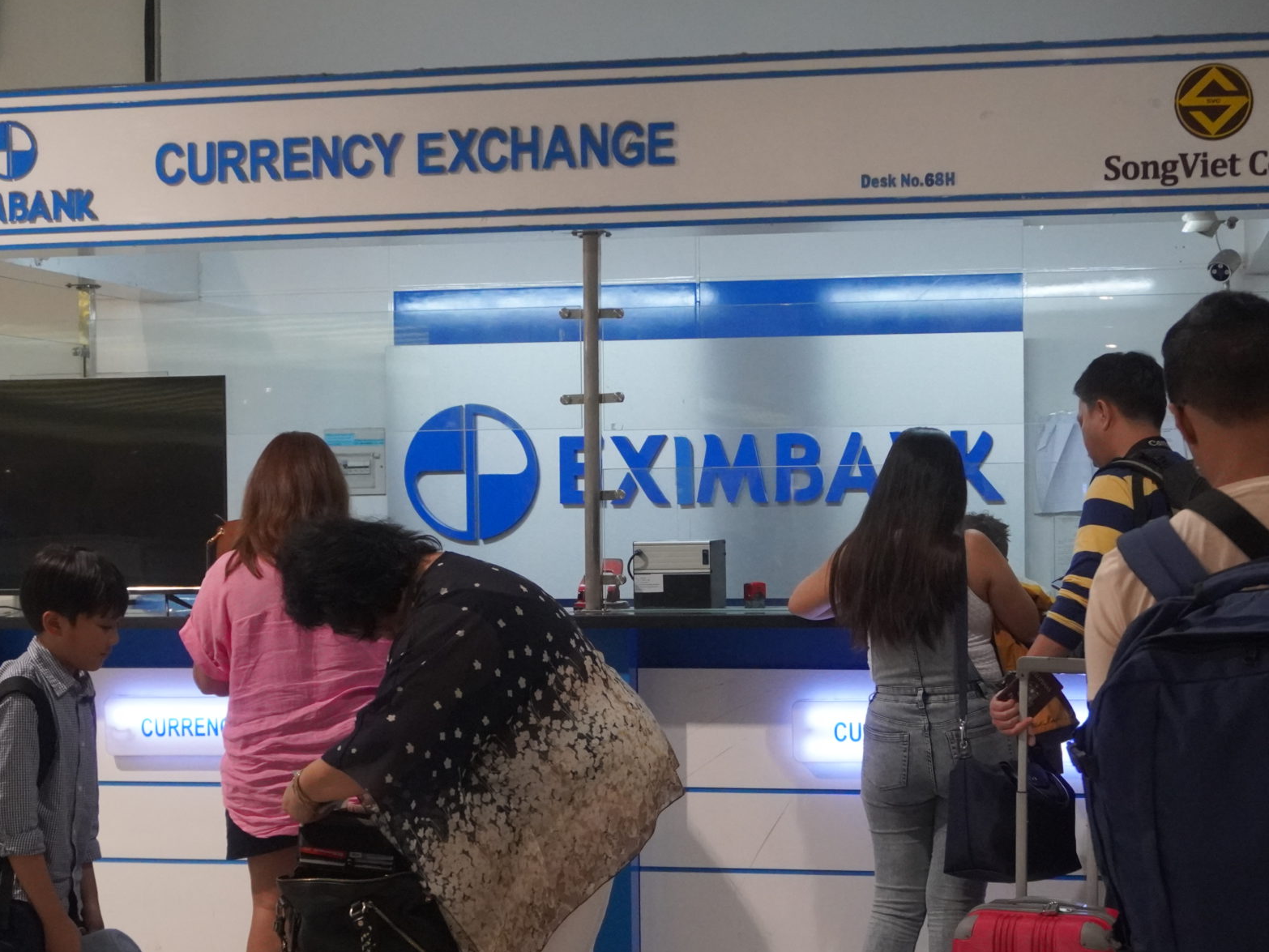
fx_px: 2420
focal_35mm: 66
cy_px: 546
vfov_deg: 22.2
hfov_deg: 29.4
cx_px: 621
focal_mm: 28
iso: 3200
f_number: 4.5
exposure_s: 1/160
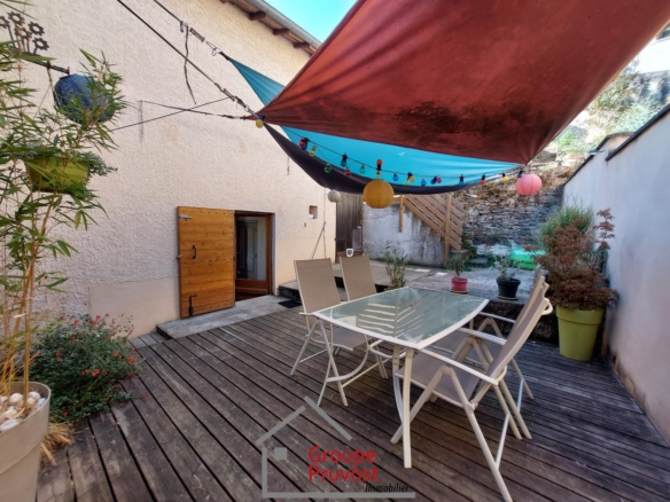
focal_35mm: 13
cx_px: 335
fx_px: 252
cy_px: 251
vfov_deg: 89.9
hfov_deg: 106.2
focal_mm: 1.74
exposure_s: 1/142
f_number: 2.2
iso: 50
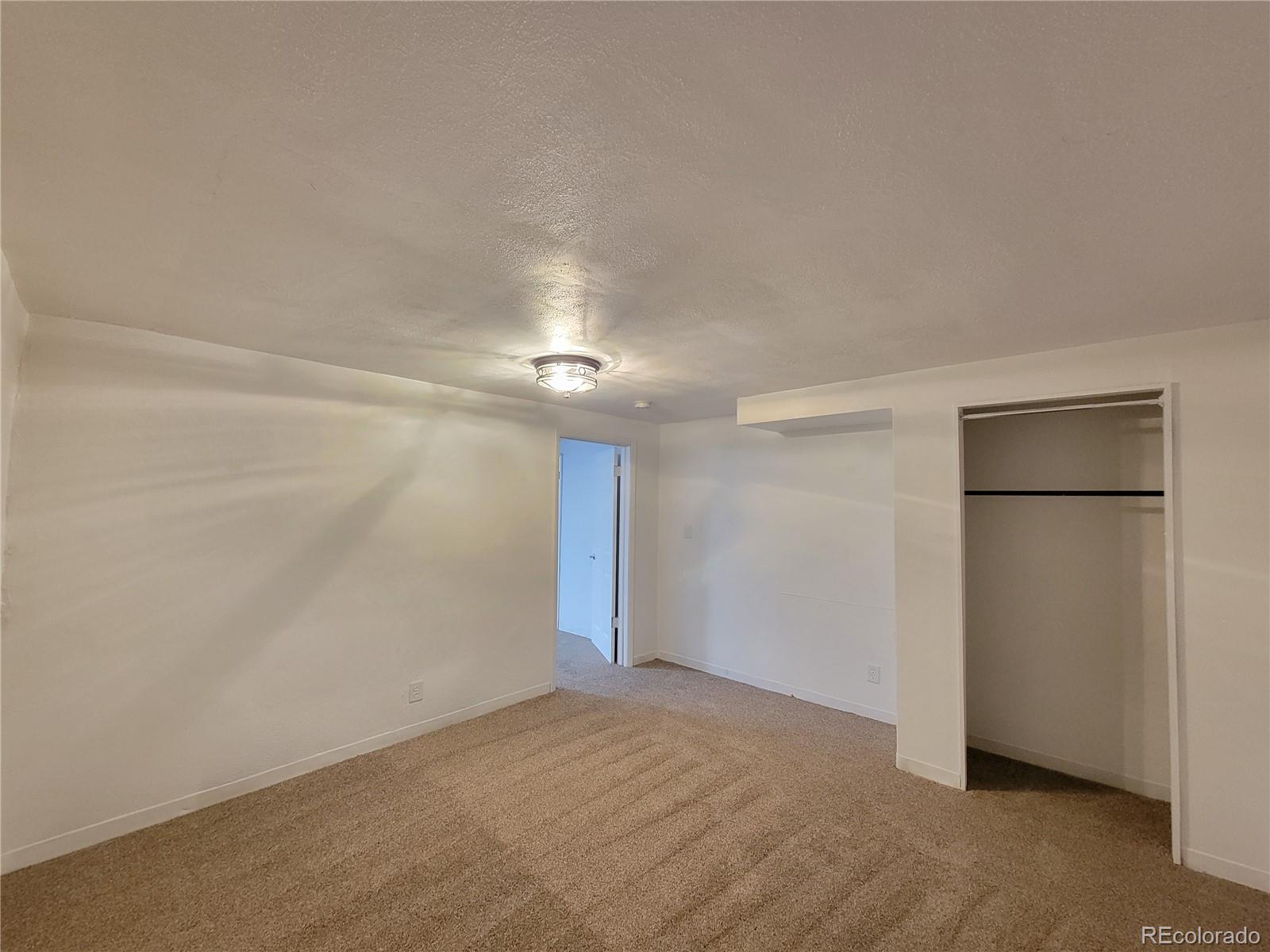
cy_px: 476
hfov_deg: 106.2
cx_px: 635
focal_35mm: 13
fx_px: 477
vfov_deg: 89.9
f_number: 2.2
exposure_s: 1/24
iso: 640
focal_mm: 2.2
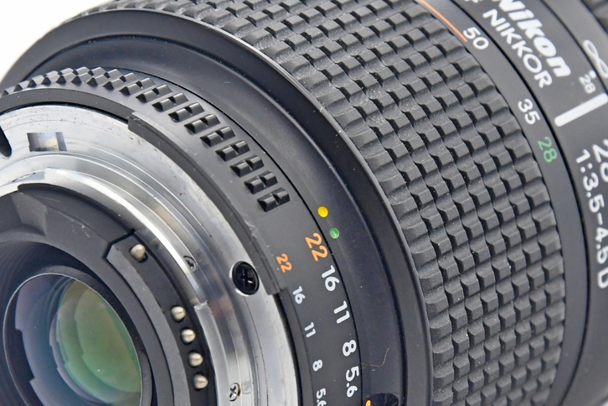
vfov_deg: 5.5
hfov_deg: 8.3
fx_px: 4188
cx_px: 307
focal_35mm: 248
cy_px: 253
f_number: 8
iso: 1250
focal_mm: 80
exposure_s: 1/125
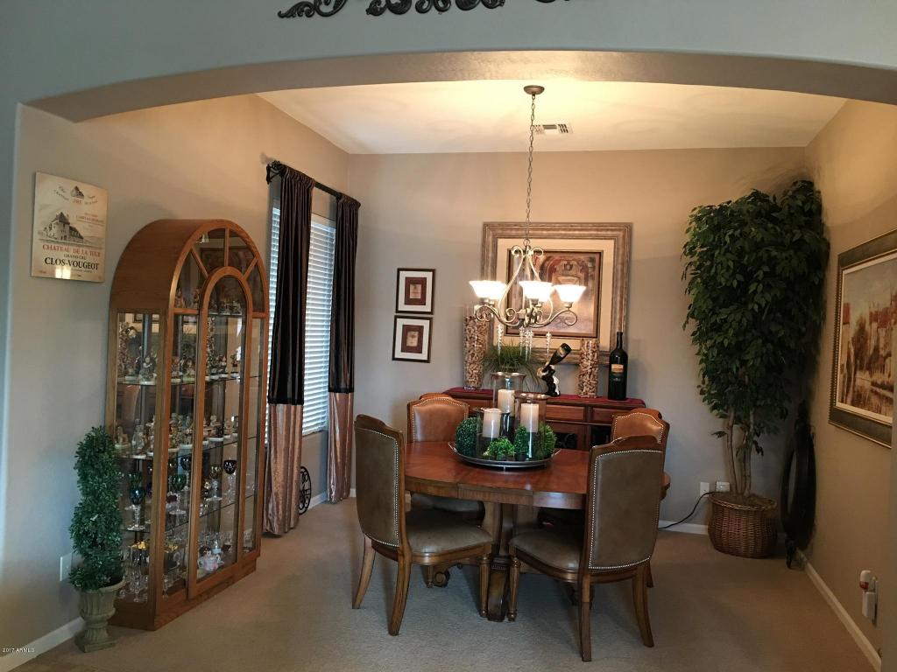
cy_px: 336
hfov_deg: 61.7
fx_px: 751
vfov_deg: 48.2
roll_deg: -2.7
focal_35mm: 29
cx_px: 448
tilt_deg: +0.1
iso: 100
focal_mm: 4.15
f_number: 2.2
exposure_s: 1/10
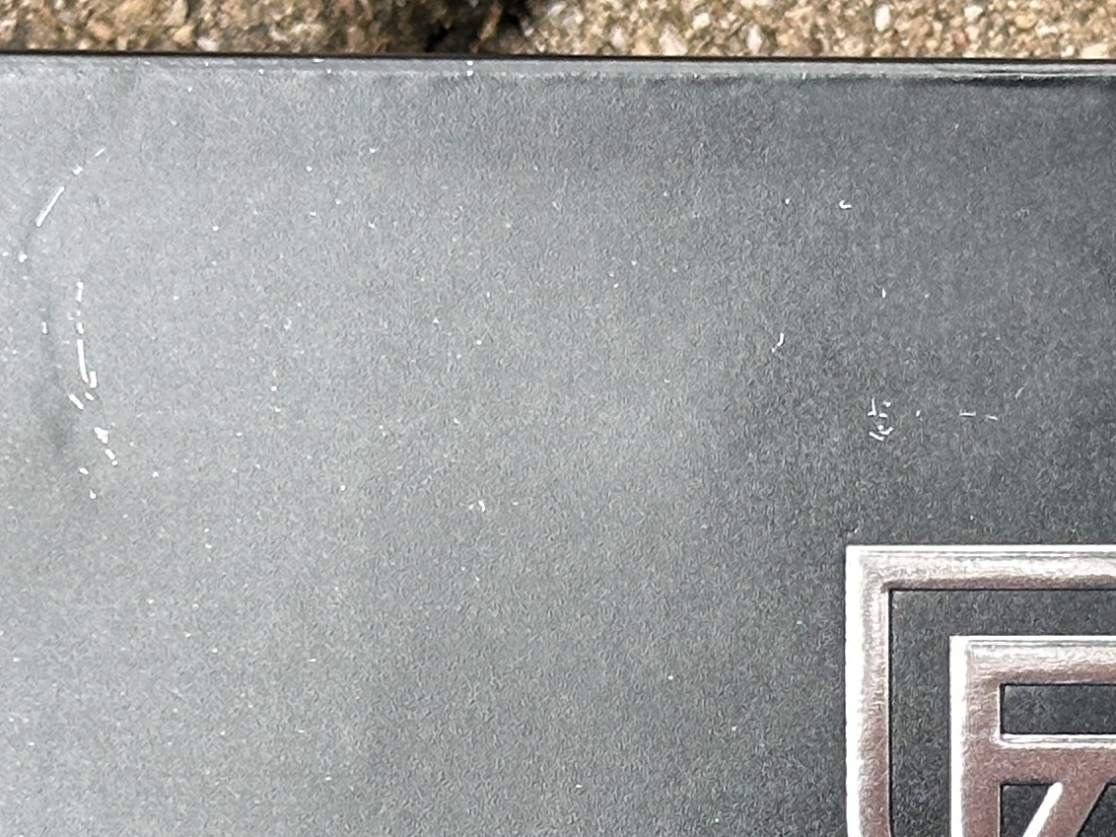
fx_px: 5513
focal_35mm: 171
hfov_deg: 11.5
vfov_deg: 8.5
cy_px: 1120
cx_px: 1020
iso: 64
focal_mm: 6.86
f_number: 1.78
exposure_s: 1/484
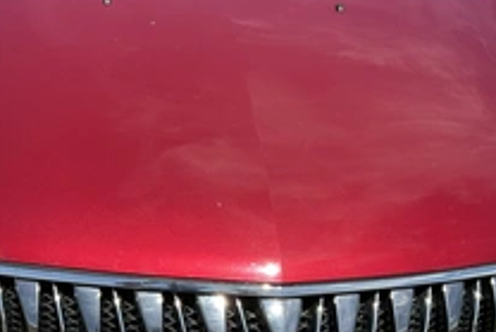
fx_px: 772
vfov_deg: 24.2
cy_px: 143
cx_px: 212
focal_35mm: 56
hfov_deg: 35.6
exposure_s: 1/1076
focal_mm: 3
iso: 25
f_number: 1.8
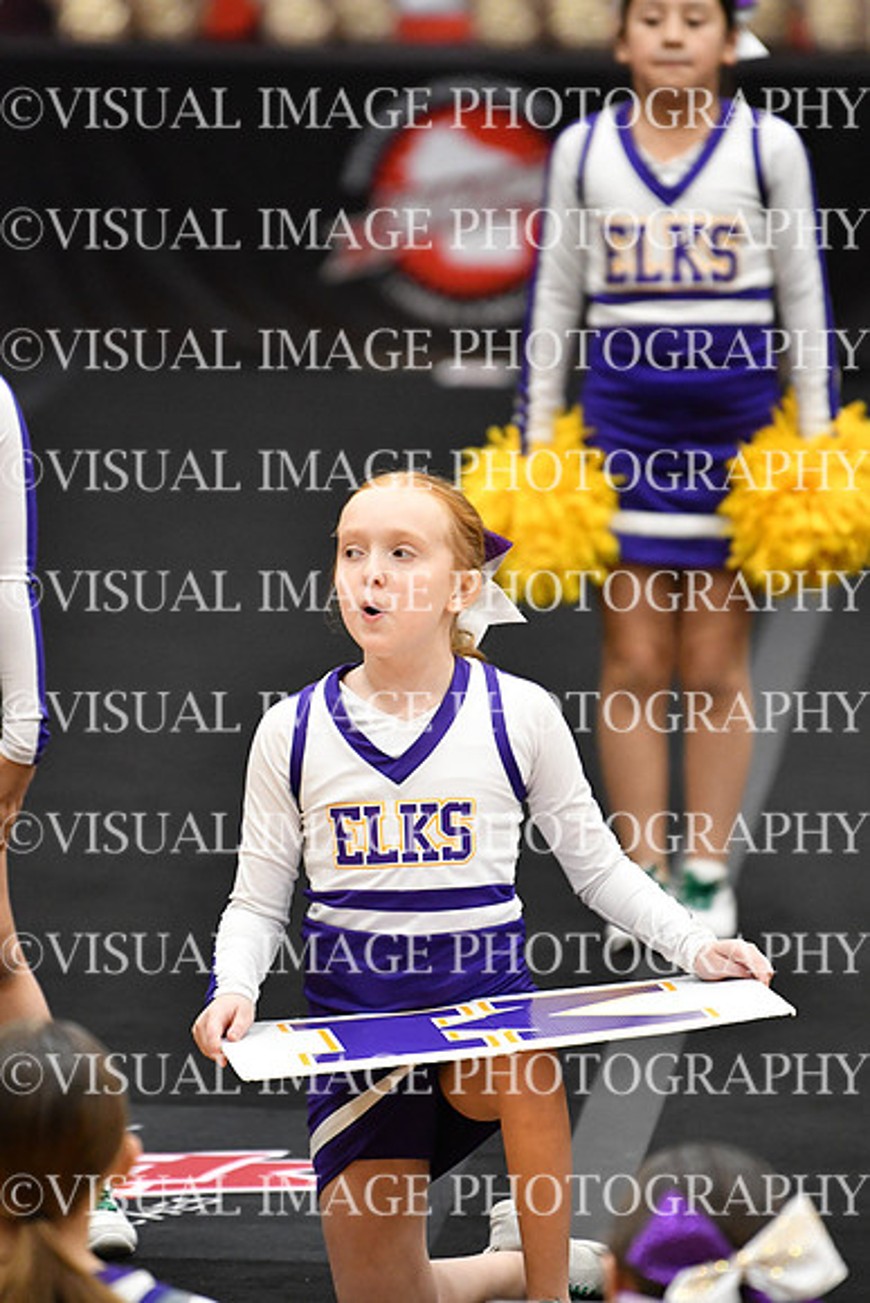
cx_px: 435
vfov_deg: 6.9
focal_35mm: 300
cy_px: 652
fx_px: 10868
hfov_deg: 4.6
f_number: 2.8
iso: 5000
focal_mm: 200
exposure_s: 1/800
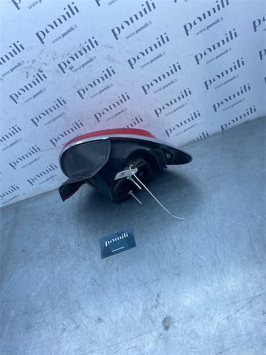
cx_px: 133
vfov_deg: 67.3
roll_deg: +23.0
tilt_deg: -38.8
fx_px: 266
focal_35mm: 26
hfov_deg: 53.1
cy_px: 178
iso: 32
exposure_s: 1/1193
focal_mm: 4.25
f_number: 1.8
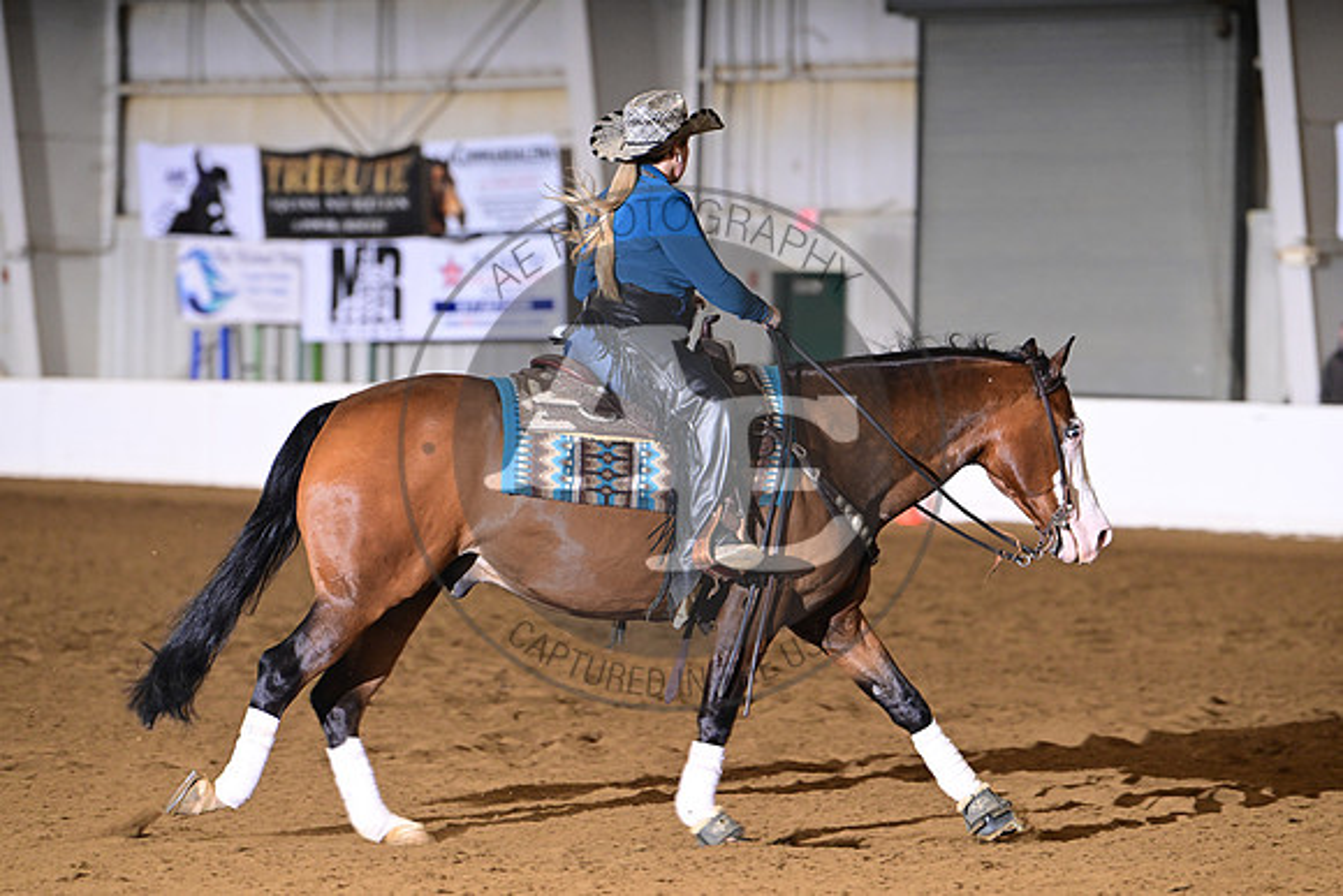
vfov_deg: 6.9
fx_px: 7463
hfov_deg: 10.3
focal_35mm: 200
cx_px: 672
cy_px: 448
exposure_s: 1/200
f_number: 4.5
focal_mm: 200
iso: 2500
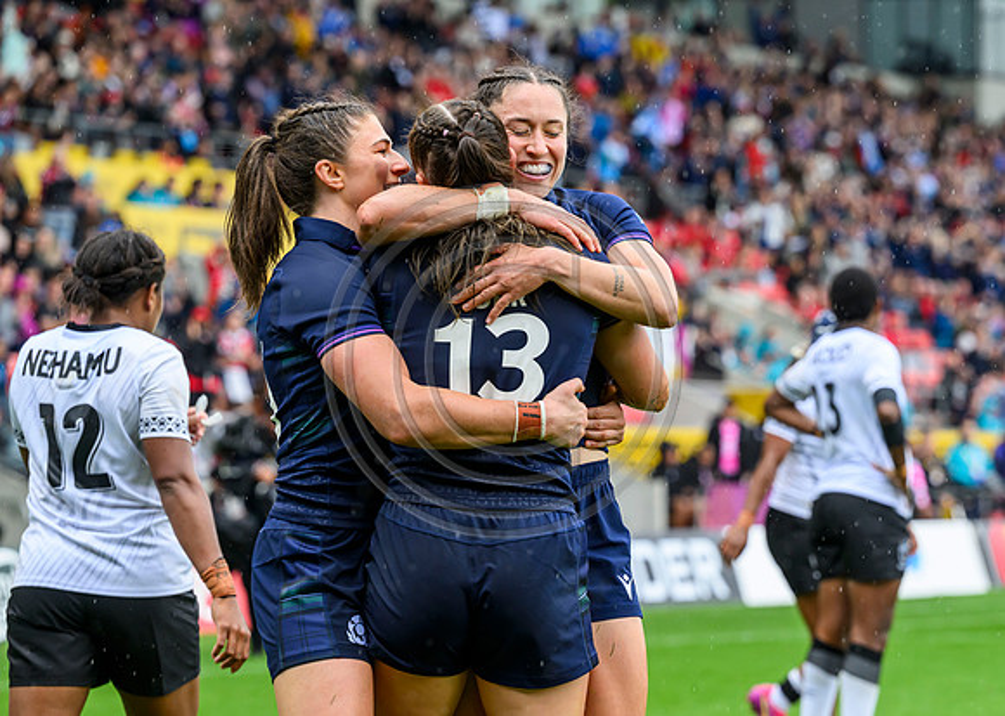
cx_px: 632
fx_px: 5093
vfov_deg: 8.0
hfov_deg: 11.3
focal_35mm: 179
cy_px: 421
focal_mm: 145
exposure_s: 1/1000
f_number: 4.5
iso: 1250
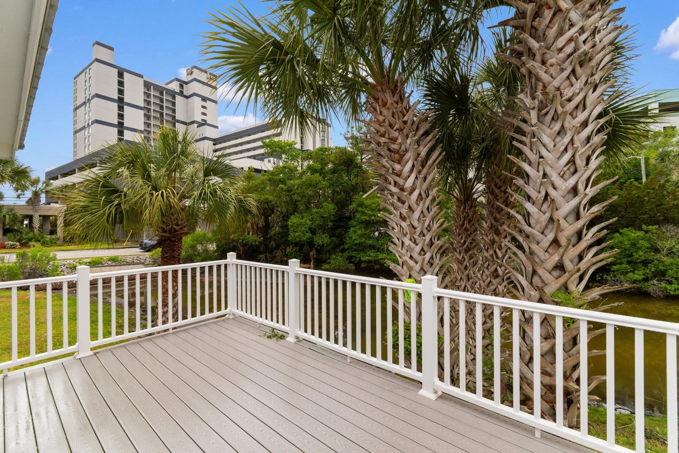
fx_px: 283
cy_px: 226
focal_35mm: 15
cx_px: 340
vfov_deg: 77.3
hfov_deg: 100.4
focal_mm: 10
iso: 100
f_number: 5.6
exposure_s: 1/125
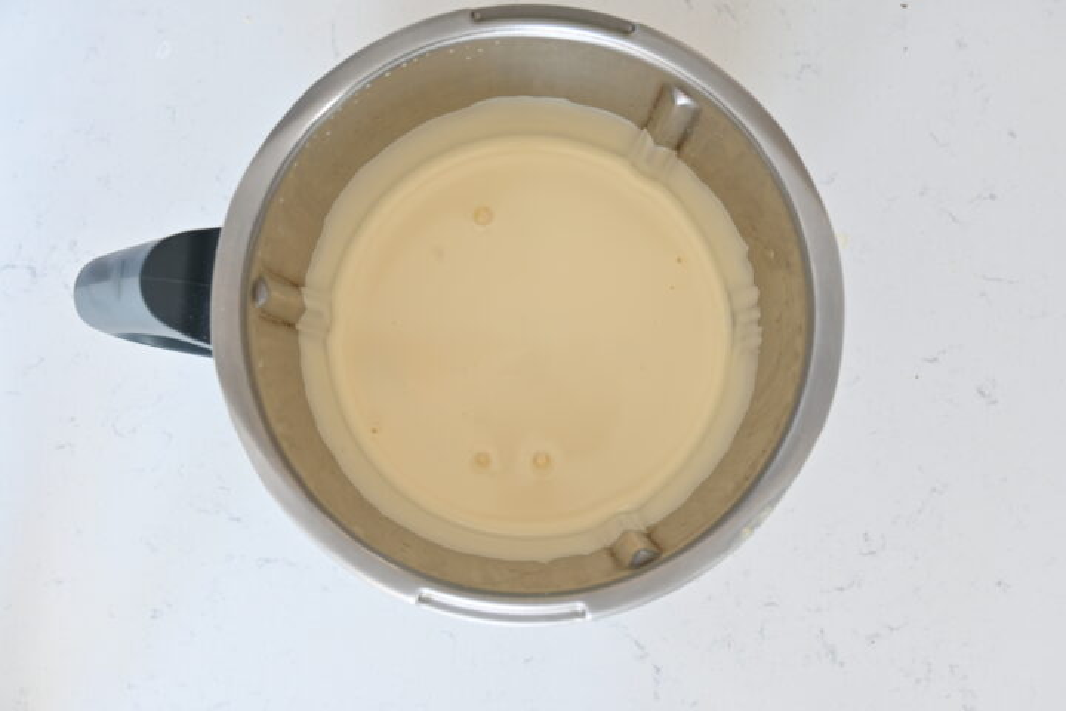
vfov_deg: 28.5
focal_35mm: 47
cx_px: 533
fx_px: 1399
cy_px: 356
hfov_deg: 41.7
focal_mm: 31.5
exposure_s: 1/3
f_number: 5.6
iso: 100
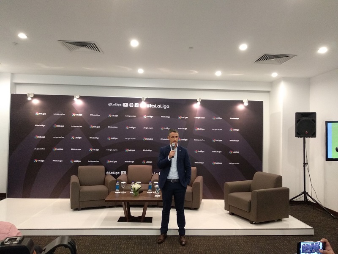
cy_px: 127
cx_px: 169
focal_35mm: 26
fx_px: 254
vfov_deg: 53.1
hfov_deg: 67.3
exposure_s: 1/17
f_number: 2.2
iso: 800
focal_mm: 3.81
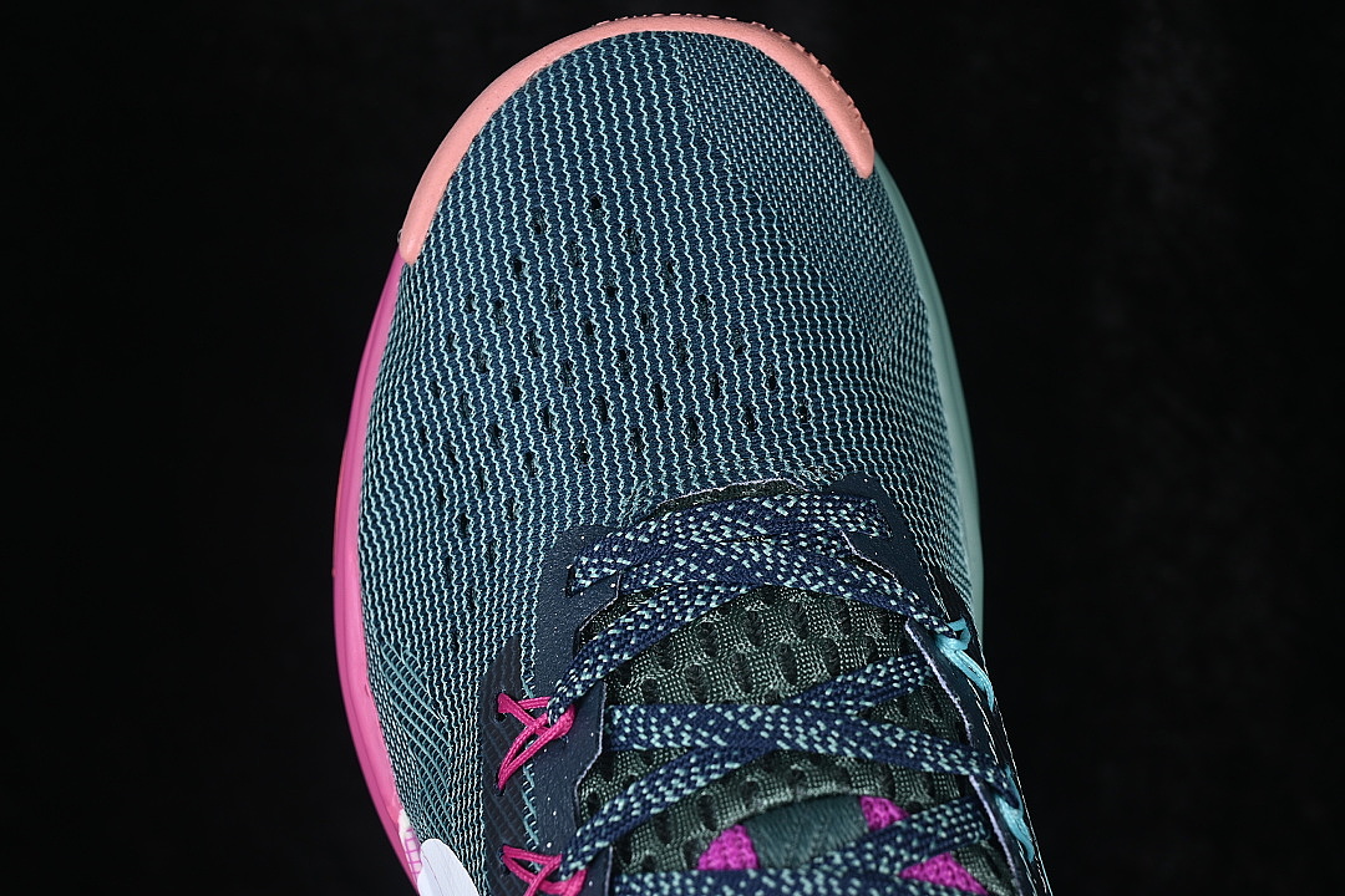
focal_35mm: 75
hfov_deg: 27.0
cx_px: 672
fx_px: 2802
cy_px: 448
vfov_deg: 18.2
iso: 160
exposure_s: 1/80
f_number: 7.1
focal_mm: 50
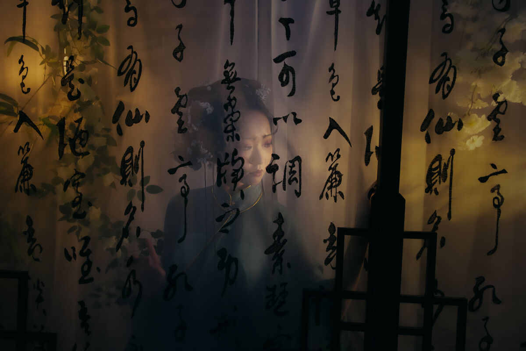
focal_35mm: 34
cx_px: 263
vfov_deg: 38.9
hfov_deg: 55.8
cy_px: 176
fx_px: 497
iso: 640
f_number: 4
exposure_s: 1/125
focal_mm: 35
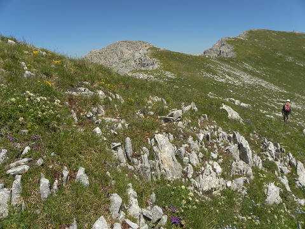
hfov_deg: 67.3
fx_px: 229
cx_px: 152
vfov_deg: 53.1
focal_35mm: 26
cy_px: 114
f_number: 5.6
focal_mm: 4.6
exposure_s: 1/640
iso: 100
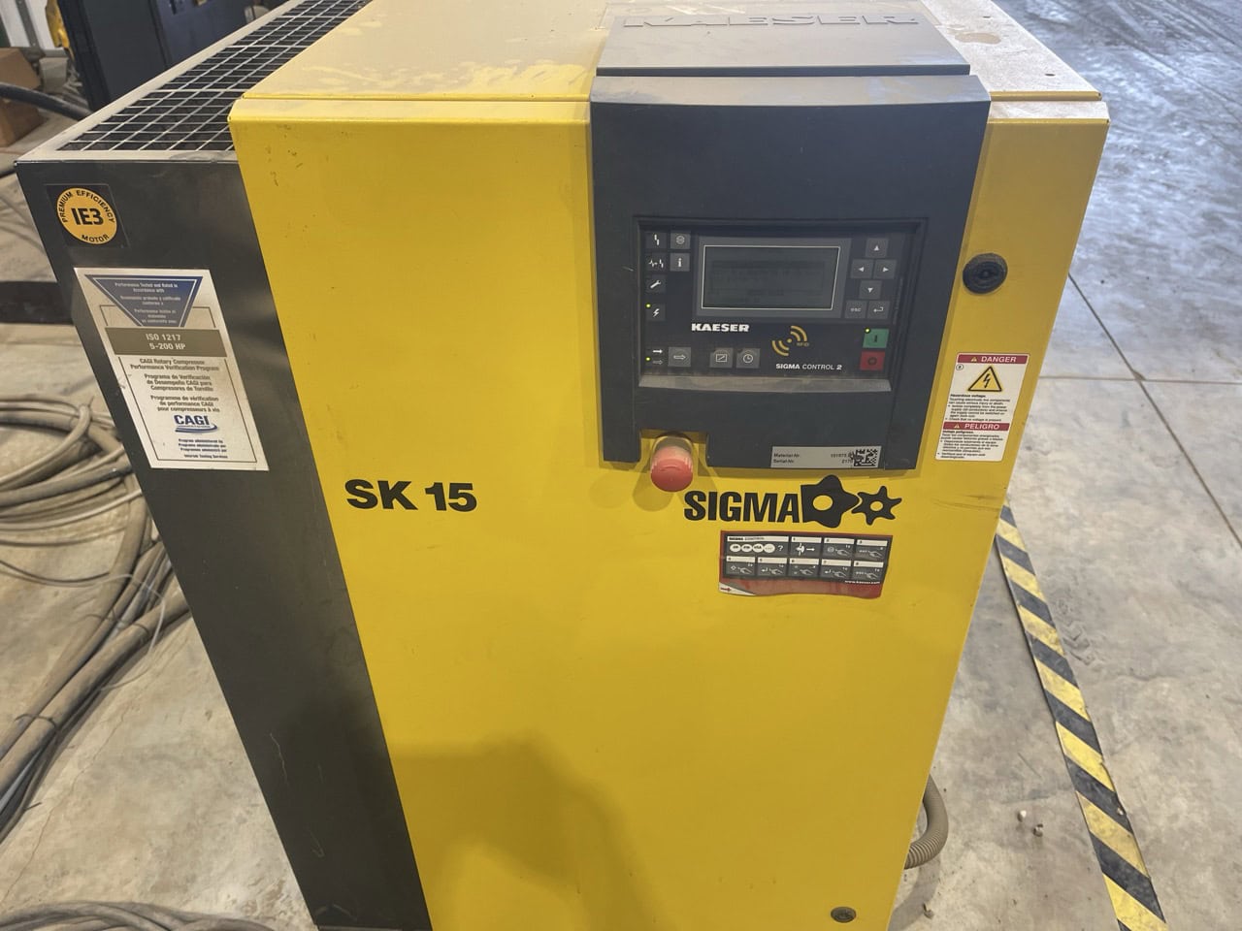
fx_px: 897
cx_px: 621
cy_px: 466
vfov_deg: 54.9
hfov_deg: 69.4
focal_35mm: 25
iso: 125
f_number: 1.6
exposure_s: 1/107
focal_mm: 5.1
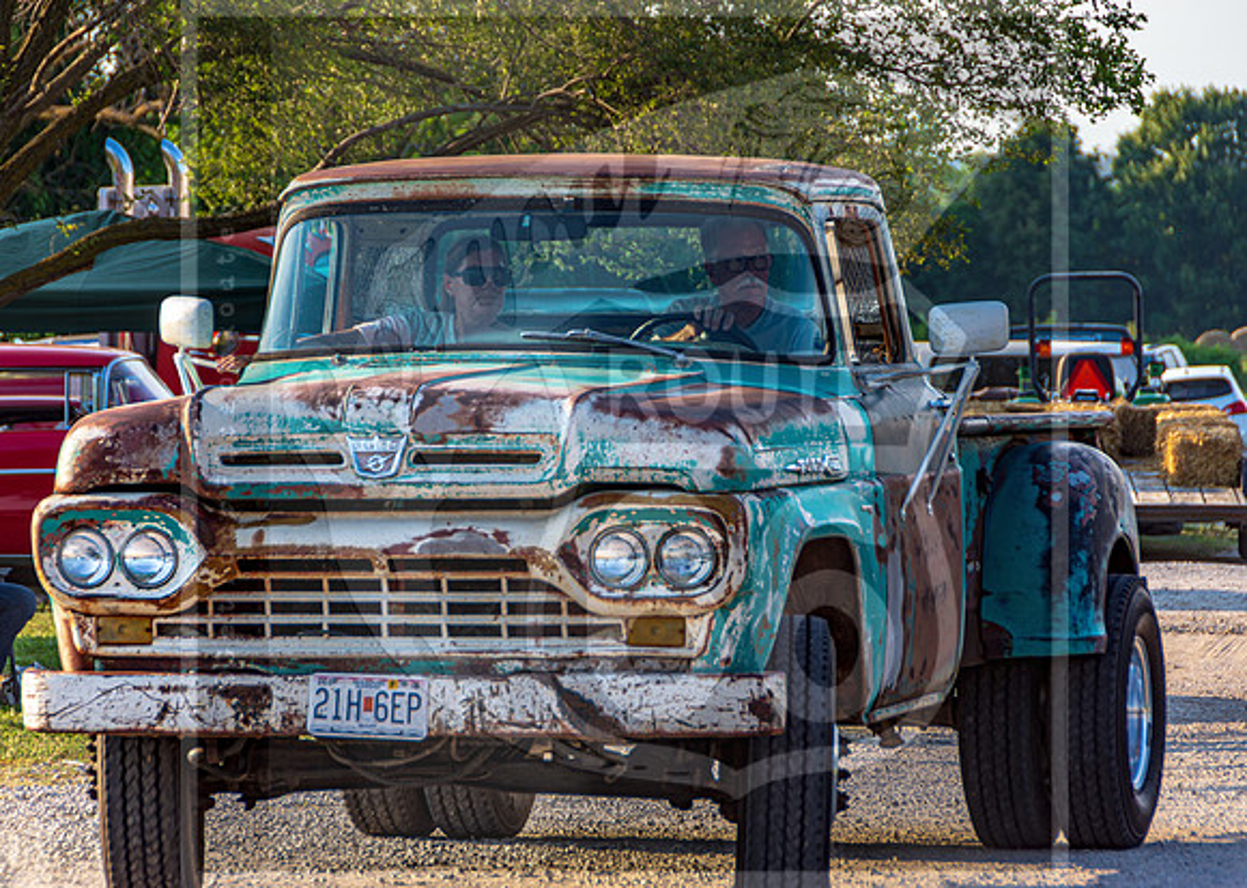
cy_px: 444
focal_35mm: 212
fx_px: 7489
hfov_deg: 9.5
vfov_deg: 6.8
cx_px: 581
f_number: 5.6
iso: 100
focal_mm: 135
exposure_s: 1/200
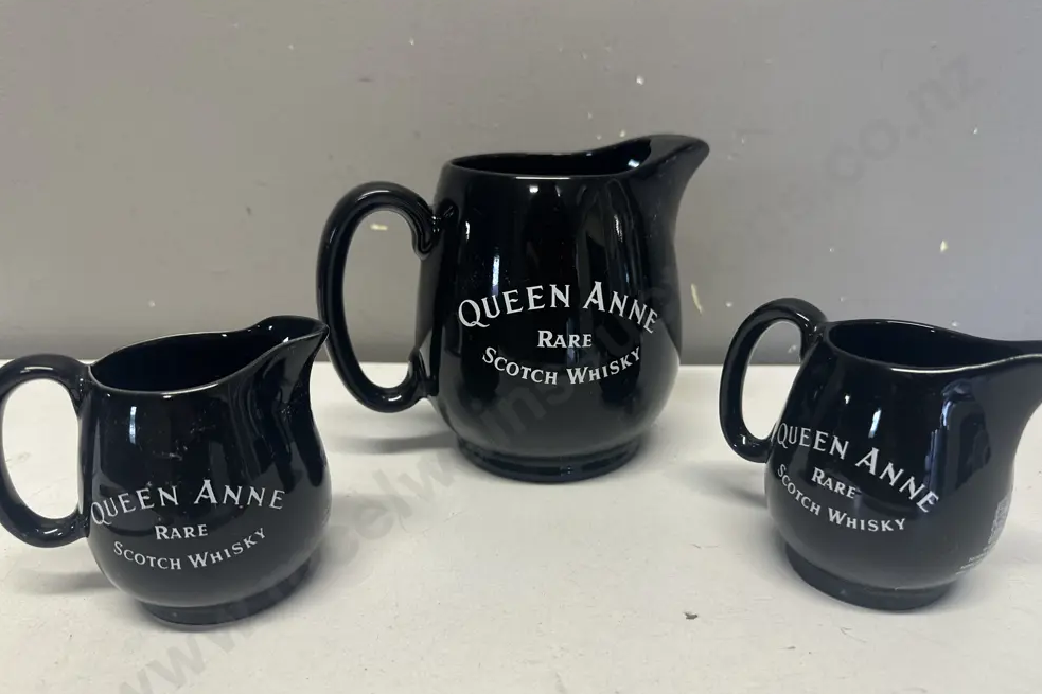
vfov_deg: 49.4
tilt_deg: -22.0
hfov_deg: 69.4
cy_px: 392
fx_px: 752
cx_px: 542
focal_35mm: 26
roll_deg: -0.7
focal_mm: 6.86
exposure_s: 1/100
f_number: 1.78
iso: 125
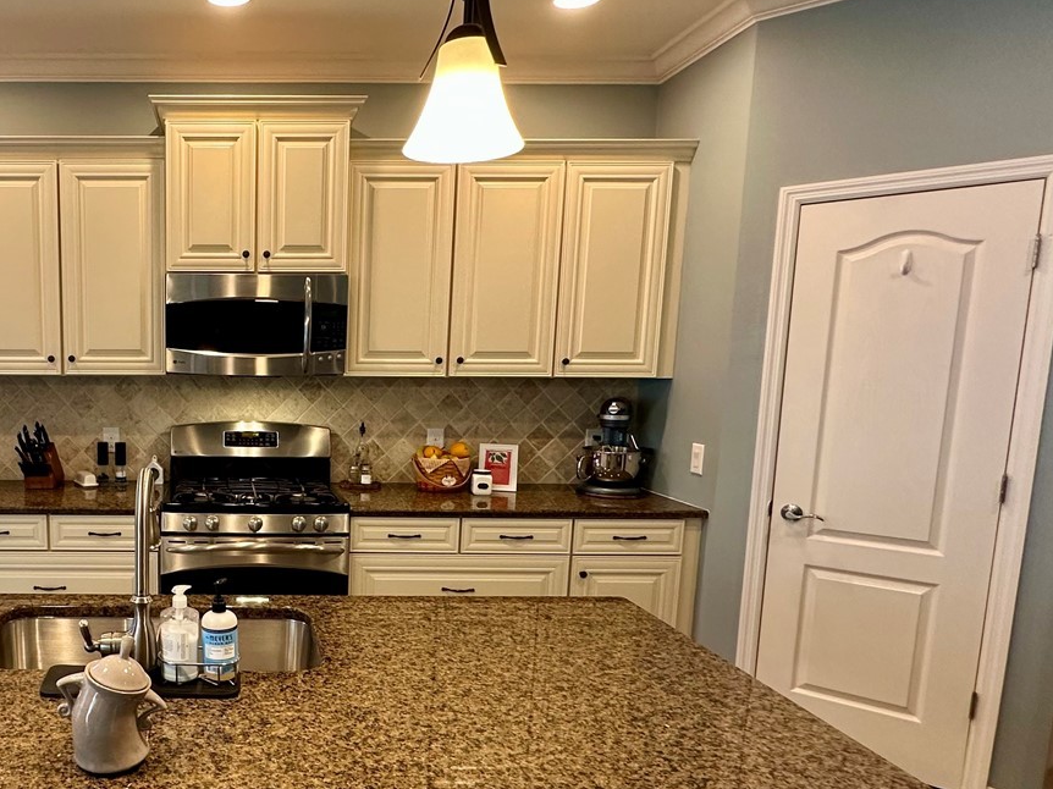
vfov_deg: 52.7
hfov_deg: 61.8
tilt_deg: -8.7
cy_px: 468
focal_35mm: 26
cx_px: 214
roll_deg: -0.2
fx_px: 791
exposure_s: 1/60
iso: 160
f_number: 2.2
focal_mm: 2.22
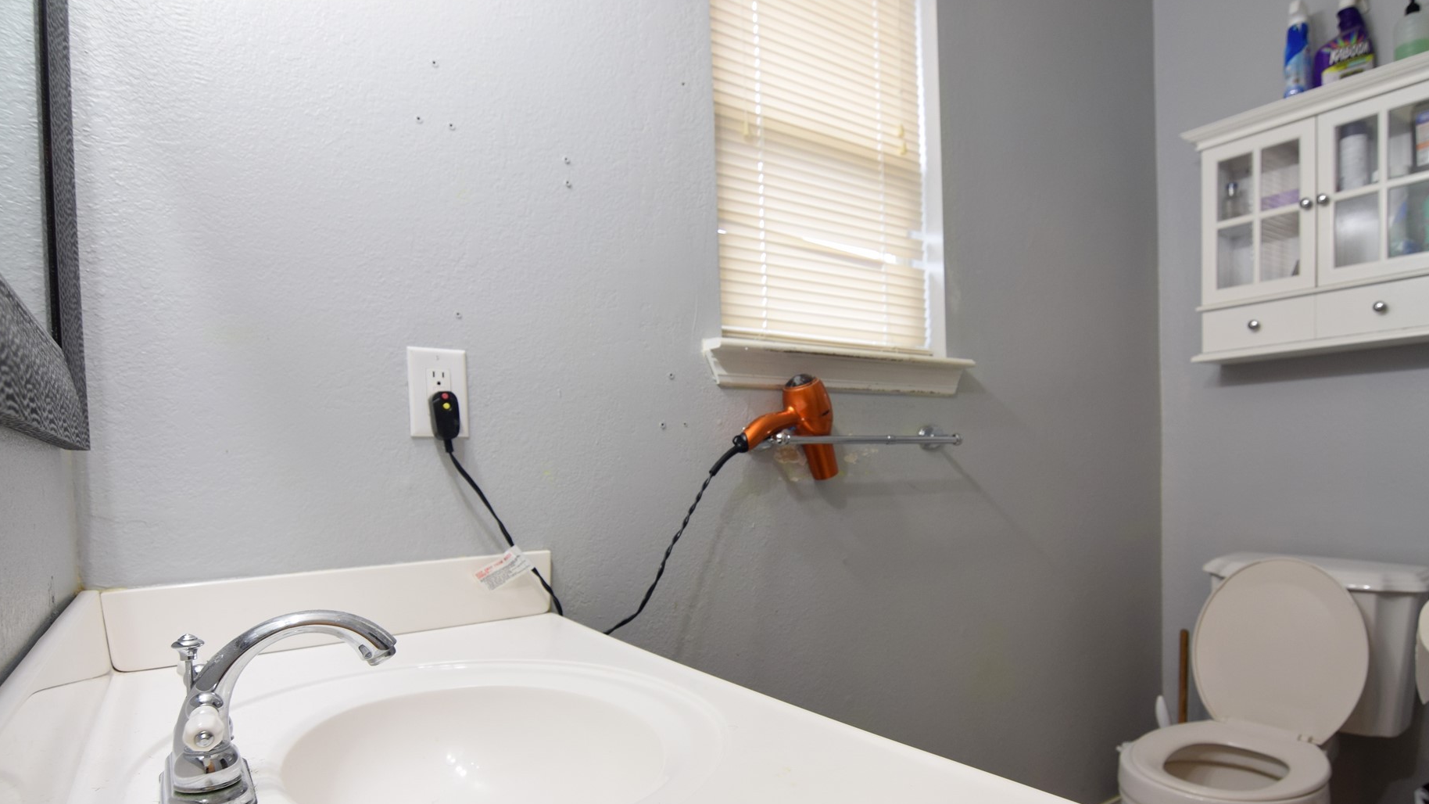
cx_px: 773
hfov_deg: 83.7
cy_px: 520
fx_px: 796
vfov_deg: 52.8
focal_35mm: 21
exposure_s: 1/90
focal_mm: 12
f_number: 4.8
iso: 400
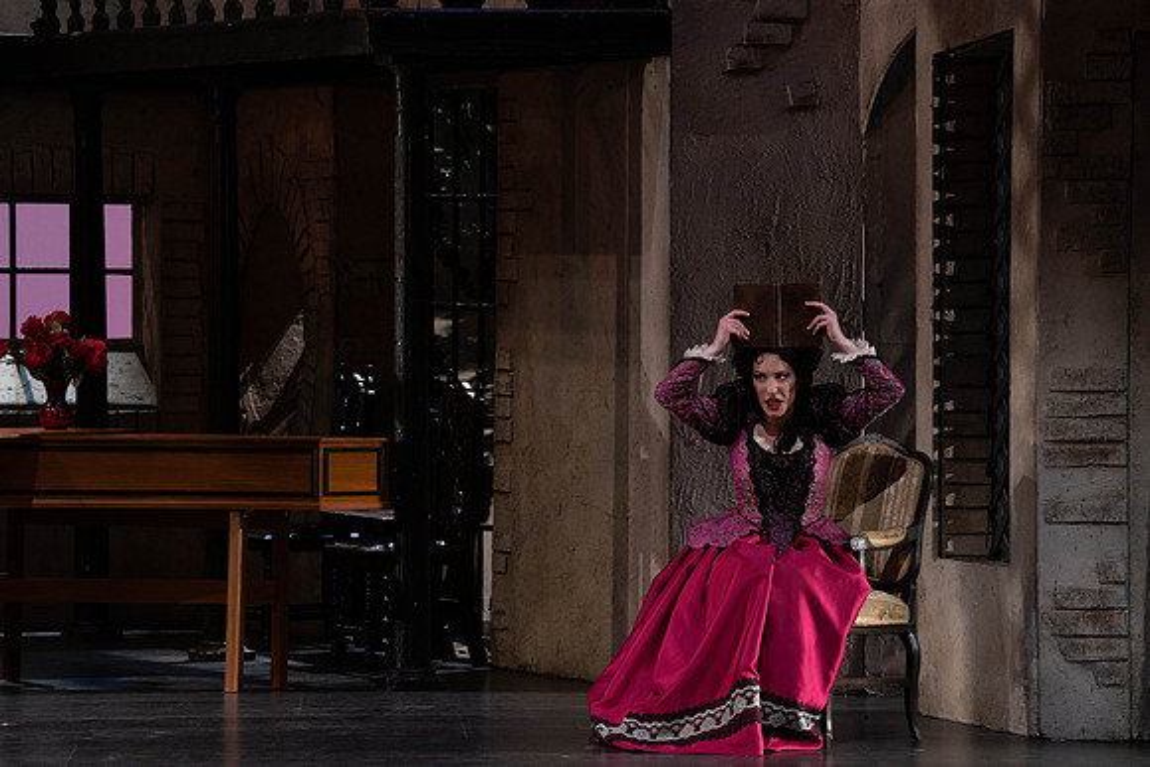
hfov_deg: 10.3
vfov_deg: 6.9
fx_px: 6390
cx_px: 575
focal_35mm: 200
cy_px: 384
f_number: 8
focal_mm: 200
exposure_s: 1/250
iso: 3200
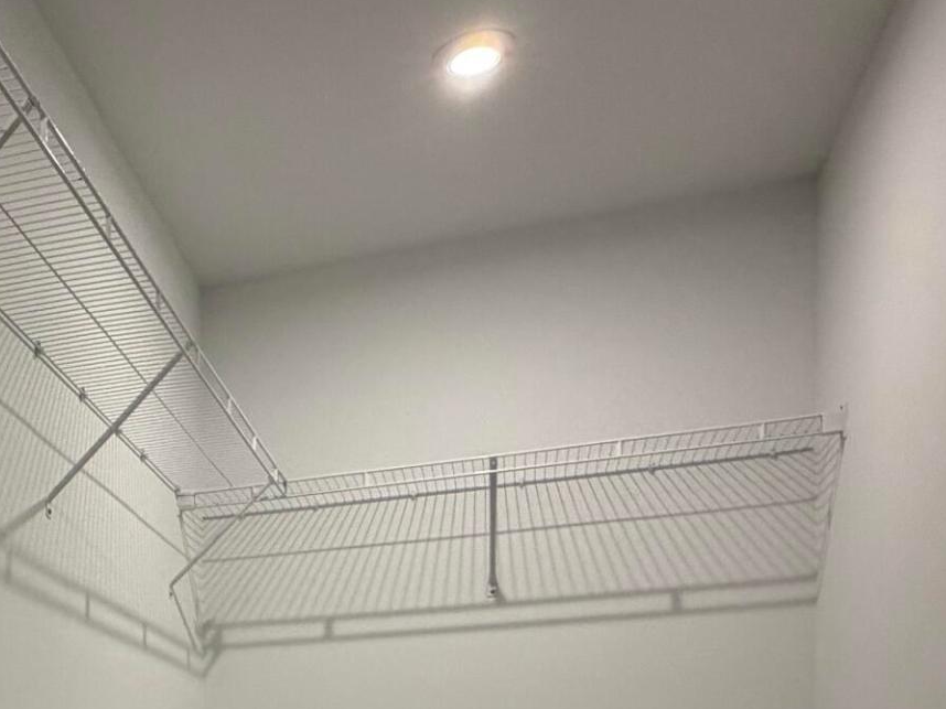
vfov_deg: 27.0
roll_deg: +1.5
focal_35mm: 47
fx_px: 1284
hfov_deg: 35.6
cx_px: -47
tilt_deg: -1.6
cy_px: 866
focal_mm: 2.22
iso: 160
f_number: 2.2
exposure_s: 1/120
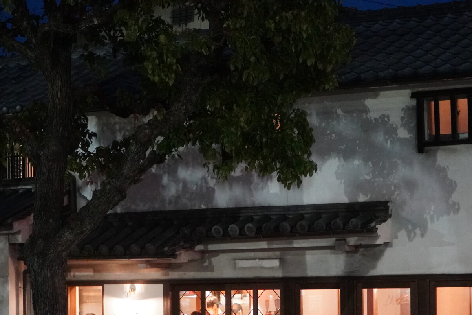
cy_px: 243
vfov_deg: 11.9
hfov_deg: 17.8
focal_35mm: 115
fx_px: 1507
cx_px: 291
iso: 6400
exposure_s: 1/40
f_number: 4
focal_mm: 48
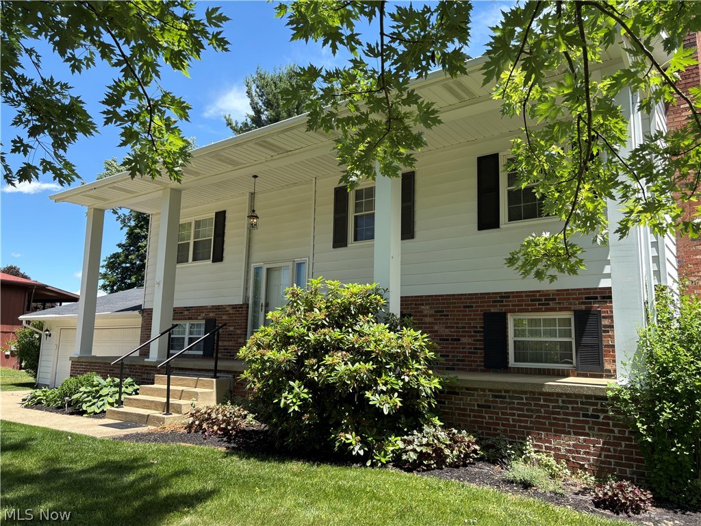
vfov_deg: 53.1
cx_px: 350
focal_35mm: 26
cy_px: 263
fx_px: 527
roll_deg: -2.7
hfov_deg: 67.3
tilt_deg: +9.5
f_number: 1.6
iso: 50
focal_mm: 5.96
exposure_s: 1/1196
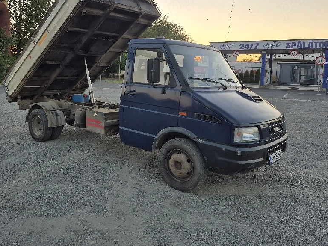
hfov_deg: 59.5
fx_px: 284
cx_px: 131
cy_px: 95
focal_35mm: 30
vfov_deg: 46.4
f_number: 1.8
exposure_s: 1/182
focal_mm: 5.4
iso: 40
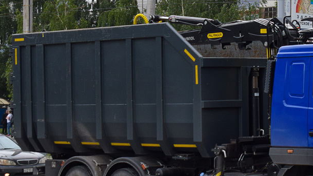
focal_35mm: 139
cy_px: 78
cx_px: 263
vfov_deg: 8.7
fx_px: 1154
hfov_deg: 15.3
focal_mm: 45
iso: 400
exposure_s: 1/800
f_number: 5.6
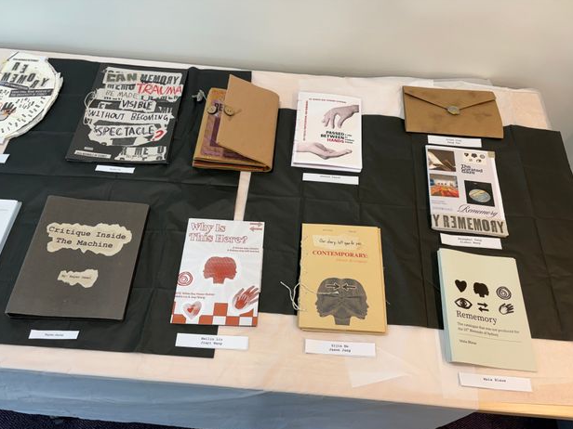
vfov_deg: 51.3
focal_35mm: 27
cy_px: 220
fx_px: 447
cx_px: 293
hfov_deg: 65.3
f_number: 1.6
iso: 125
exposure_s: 1/100
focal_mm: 5.96
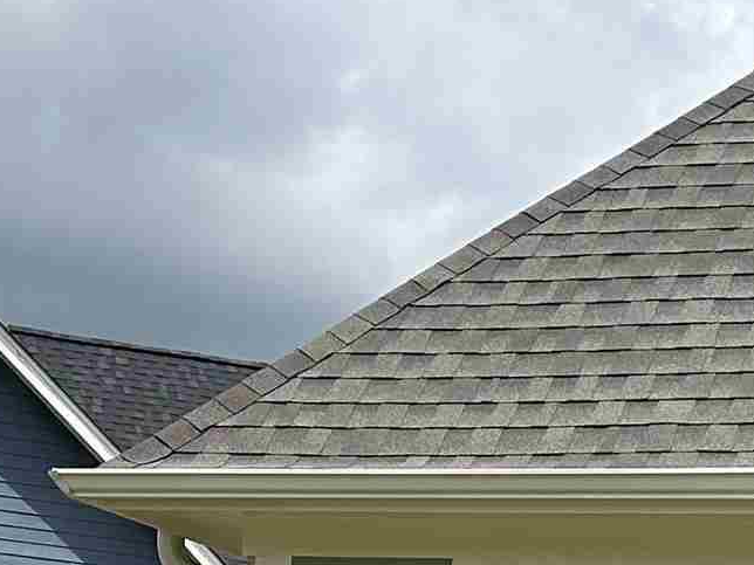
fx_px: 2701
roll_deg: -2.6
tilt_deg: -4.6
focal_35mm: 124
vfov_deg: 10.6
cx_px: 341
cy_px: 1248
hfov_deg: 15.9
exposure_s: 1/4115
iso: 50
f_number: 1.5
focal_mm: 5.7
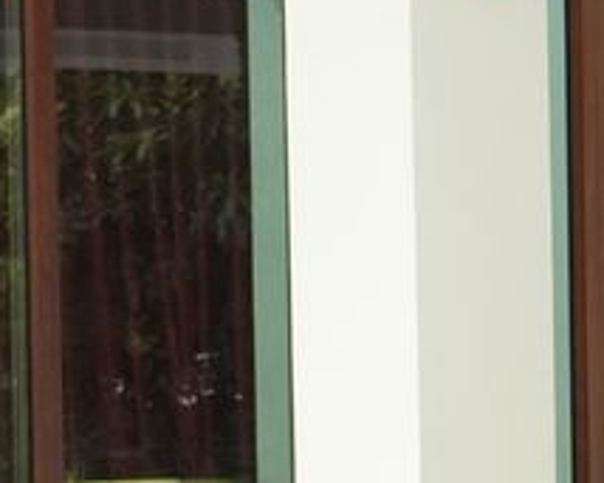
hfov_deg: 4.6
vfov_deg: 3.7
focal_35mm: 415
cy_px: 932
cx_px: 995
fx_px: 7415
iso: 2000
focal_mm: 56
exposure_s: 1/500
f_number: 5
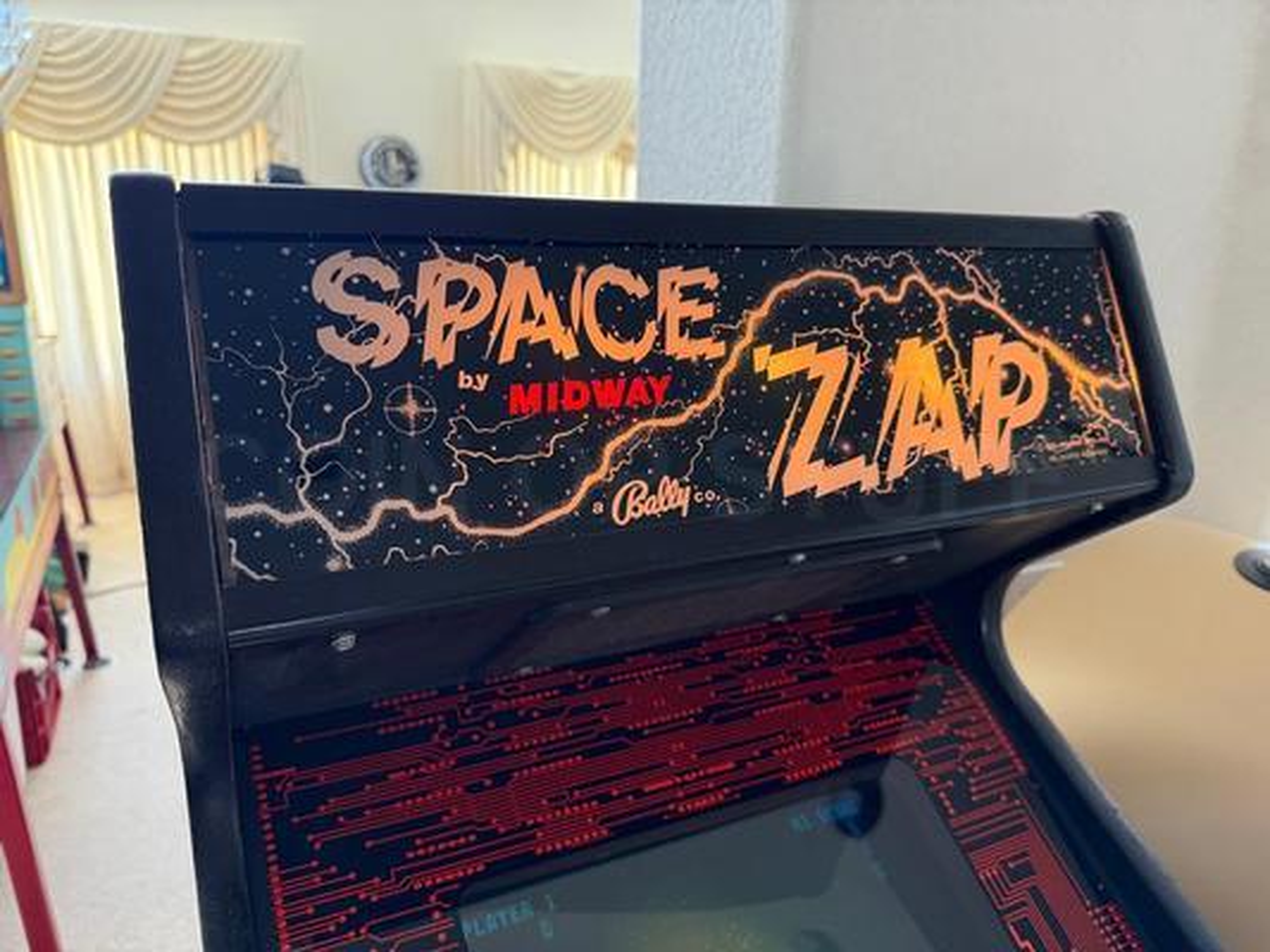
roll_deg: -1.6
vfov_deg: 56.8
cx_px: 635
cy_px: 476
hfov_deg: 71.6
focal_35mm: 24
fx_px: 881
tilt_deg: -14.4
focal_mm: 6.76
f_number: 1.78
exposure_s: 1/60
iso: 250
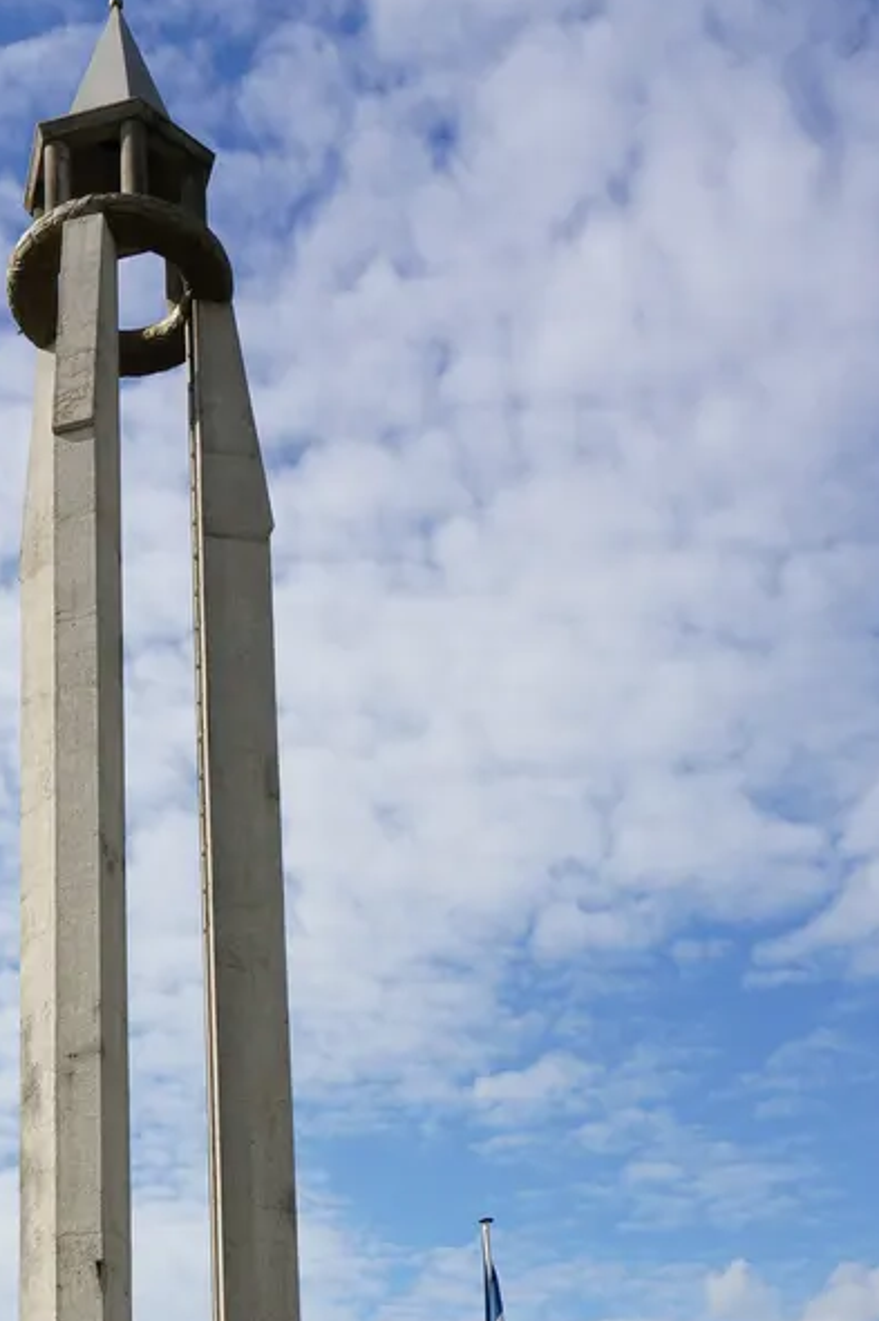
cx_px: 207
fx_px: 1908
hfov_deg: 25.6
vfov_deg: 35.2
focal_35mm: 52
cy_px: 1274
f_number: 13
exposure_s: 1/160
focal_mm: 16
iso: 100
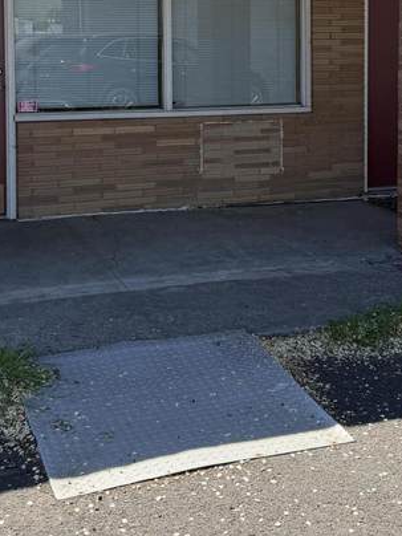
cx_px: 220
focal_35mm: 57
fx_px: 883
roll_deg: -0.8
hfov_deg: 25.6
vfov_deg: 32.5
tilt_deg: -1.9
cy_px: 81
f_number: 1.78
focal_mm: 6.76
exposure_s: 1/2000
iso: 80
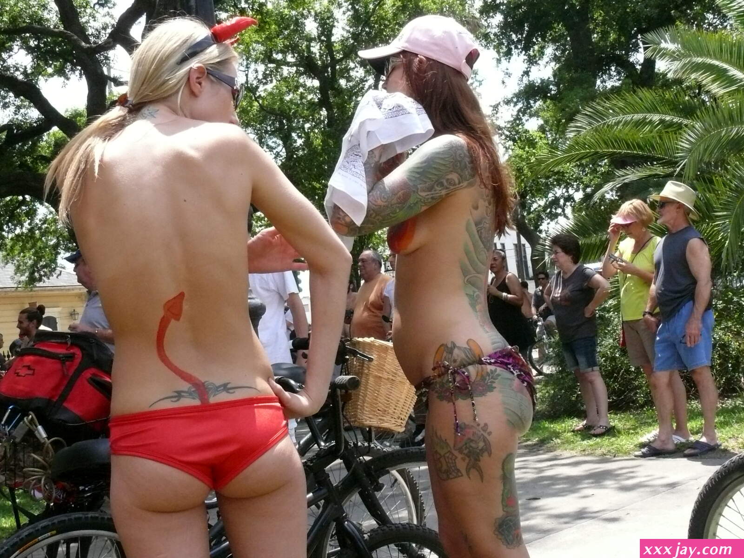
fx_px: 752
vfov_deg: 40.7
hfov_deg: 52.6
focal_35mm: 35
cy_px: 279
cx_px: 372
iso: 400
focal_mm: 7.4
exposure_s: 1/400
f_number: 7.1
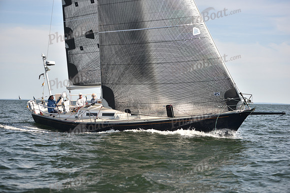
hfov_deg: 28.8
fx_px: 564
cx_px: 145
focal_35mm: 70
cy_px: 96
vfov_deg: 19.5
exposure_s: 1/1250
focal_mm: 70
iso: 250
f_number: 3.2
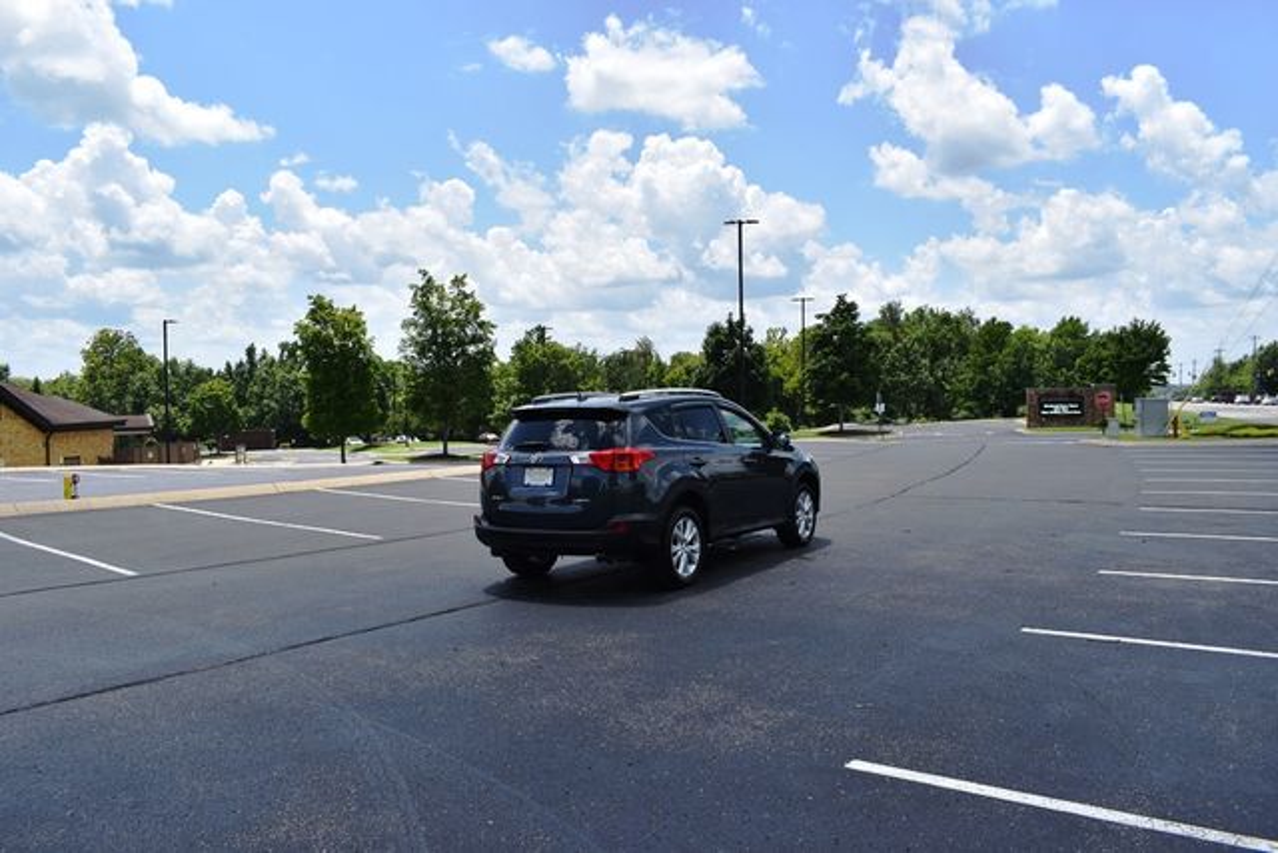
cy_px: 426
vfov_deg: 48.0
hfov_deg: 67.4
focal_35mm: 27
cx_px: 639
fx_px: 959
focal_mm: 18
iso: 100
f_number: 8
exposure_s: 1/320
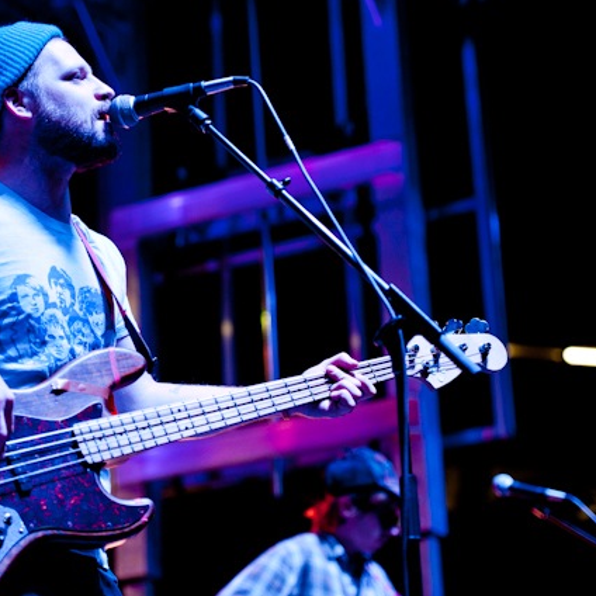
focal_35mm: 109
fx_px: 2123
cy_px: 298
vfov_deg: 16.0
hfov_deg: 16.0
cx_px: 212
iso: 1250
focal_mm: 85
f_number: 2.8
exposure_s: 1/100
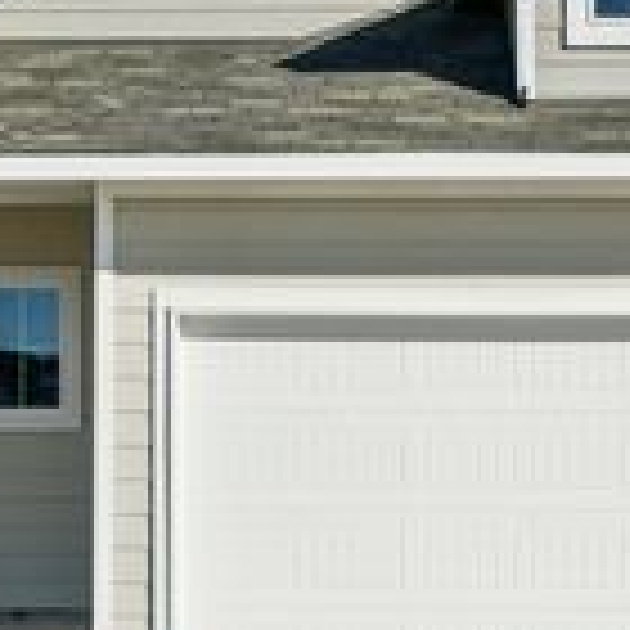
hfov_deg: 17.4
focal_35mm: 100
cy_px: 367
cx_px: 333
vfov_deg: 17.4
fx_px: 2059
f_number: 8
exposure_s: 1/8000
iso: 400
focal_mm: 22
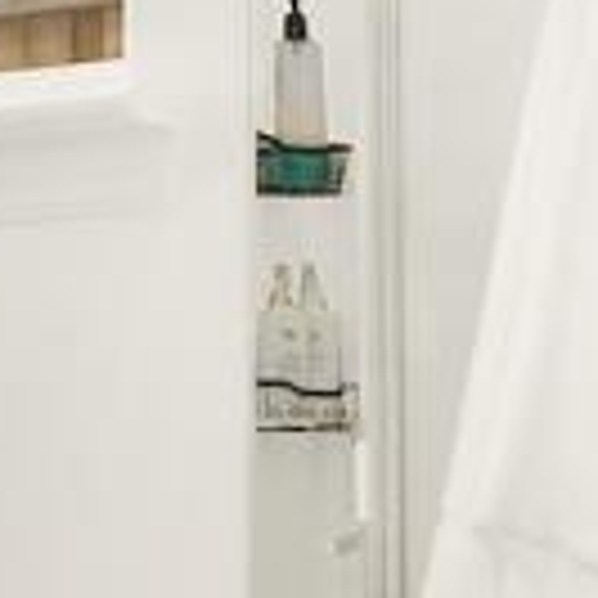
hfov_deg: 11.5
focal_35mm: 134
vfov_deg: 13.0
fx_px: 2619
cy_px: 405
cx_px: -652
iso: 100
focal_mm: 14
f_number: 14
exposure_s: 1/13
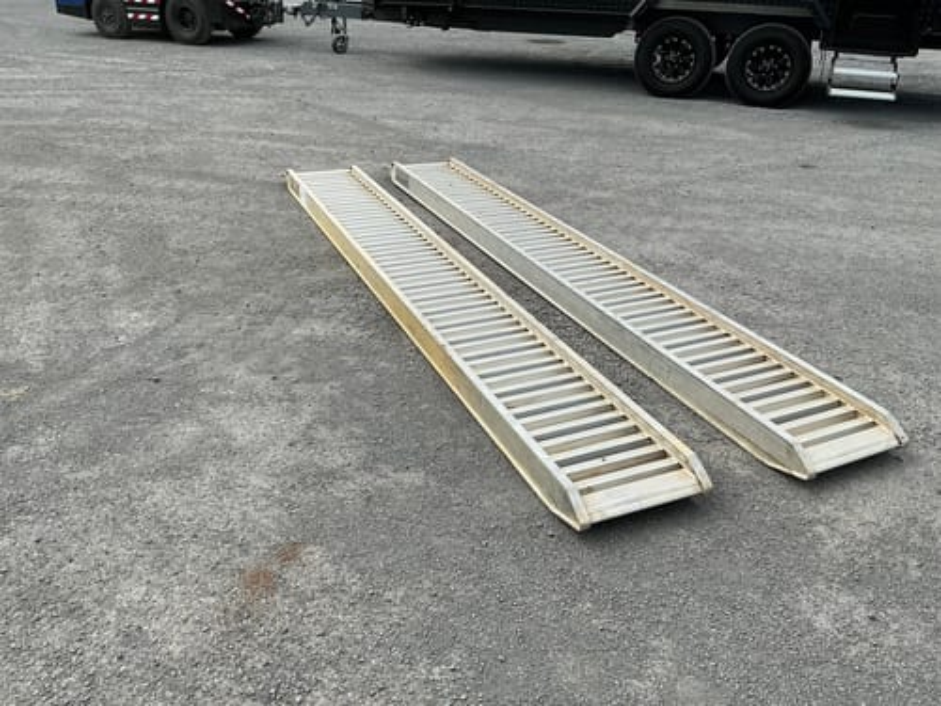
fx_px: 761
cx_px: 470
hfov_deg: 63.4
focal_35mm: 28
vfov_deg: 49.7
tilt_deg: -27.5
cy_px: 353
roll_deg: -2.4
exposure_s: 1/1626
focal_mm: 3
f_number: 1.8
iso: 25
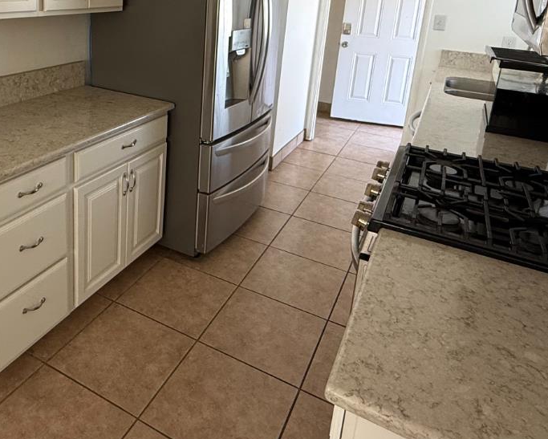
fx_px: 487
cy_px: 92
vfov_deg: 46.2
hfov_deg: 57.2
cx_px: 173
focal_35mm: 30
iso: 160
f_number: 2.2
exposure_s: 1/99
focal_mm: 2.22
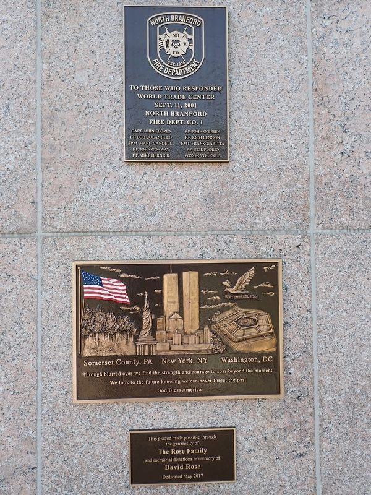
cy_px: 248
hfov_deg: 54.9
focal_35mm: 25
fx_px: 357
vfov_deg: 69.4
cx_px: 186
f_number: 2.8
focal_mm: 4.5
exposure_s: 1/250
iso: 100
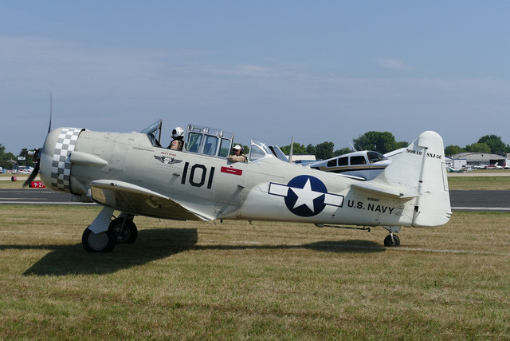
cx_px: 255
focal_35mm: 78
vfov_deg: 17.5
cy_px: 170
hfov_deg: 26.0
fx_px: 1105
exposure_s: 1/1000
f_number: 5.6
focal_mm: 28.55
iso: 125
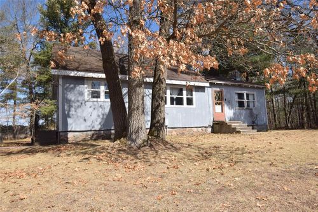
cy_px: 106
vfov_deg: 56.1
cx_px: 159
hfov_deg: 77.3
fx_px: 199
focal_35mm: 22
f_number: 20
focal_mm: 15
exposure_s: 1/200
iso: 320
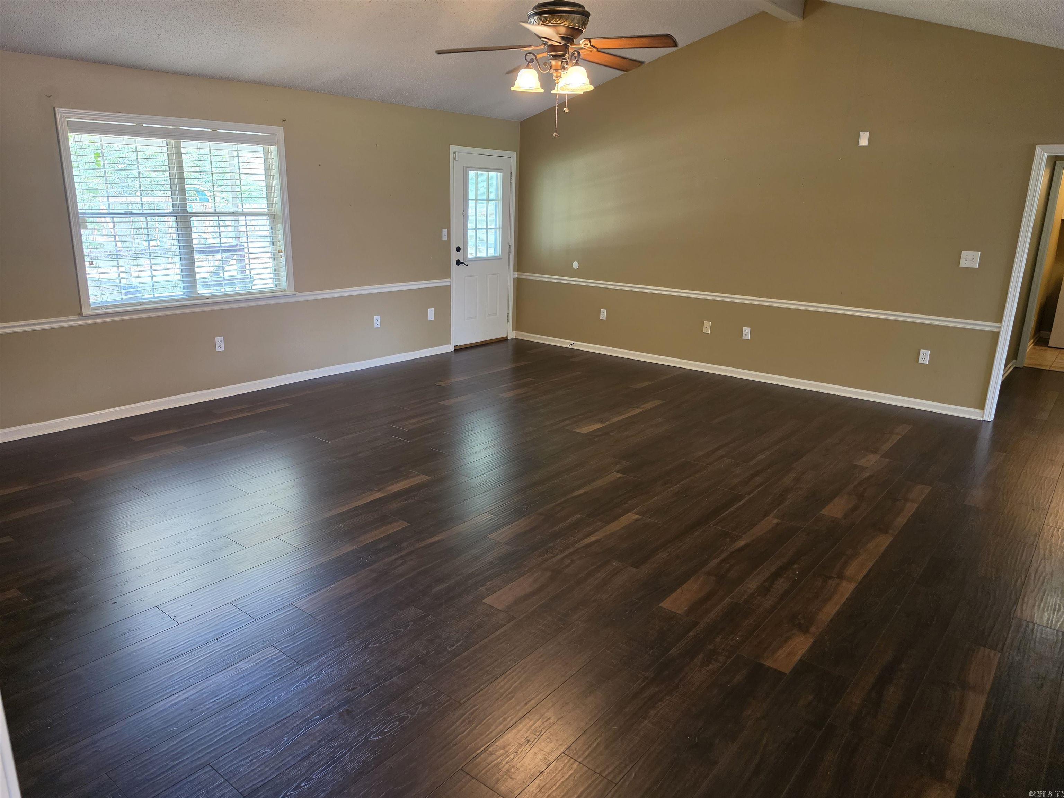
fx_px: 707
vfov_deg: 58.9
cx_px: 532
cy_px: 399
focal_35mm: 23
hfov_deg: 73.9
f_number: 1.4
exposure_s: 1/120
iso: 200
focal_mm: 6.5
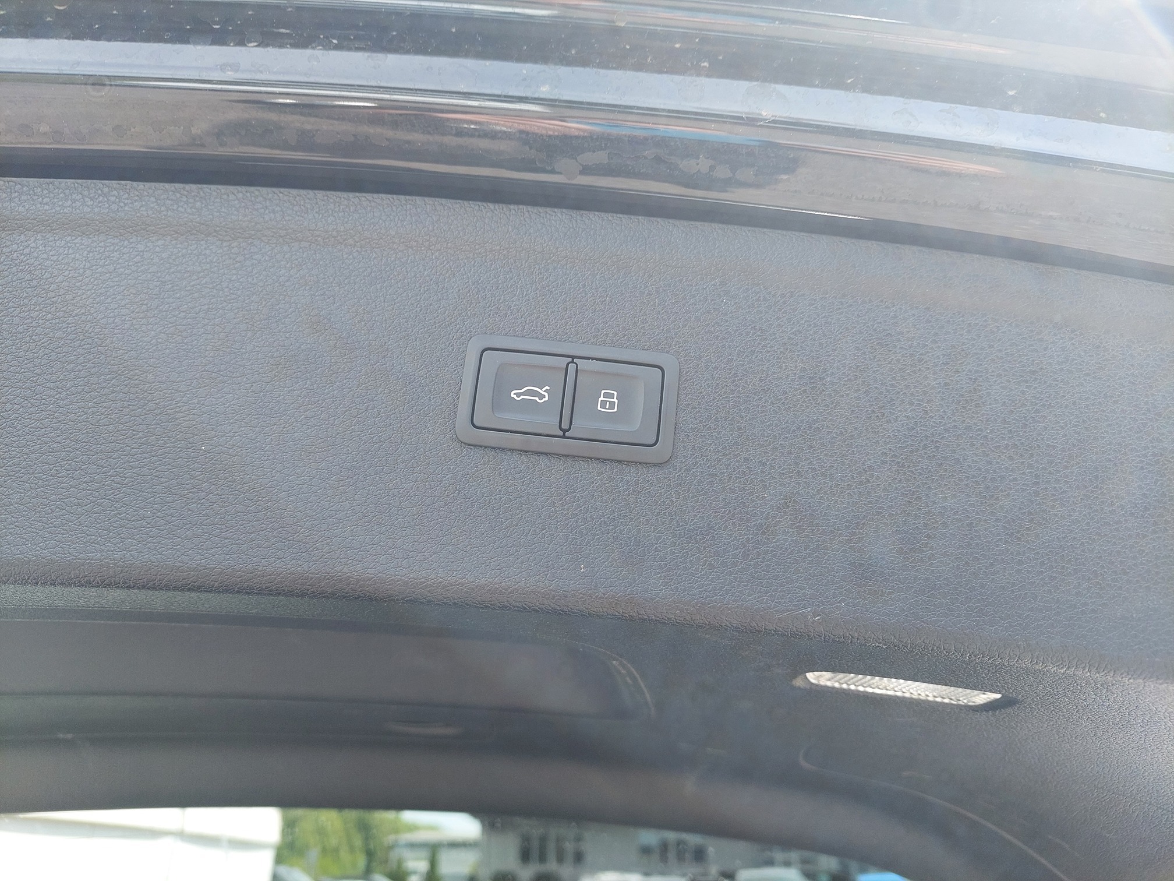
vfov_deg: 56.8
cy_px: 440
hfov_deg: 71.6
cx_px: 587
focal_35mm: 24
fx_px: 814
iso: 40
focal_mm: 5.23
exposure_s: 1/164
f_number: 1.8
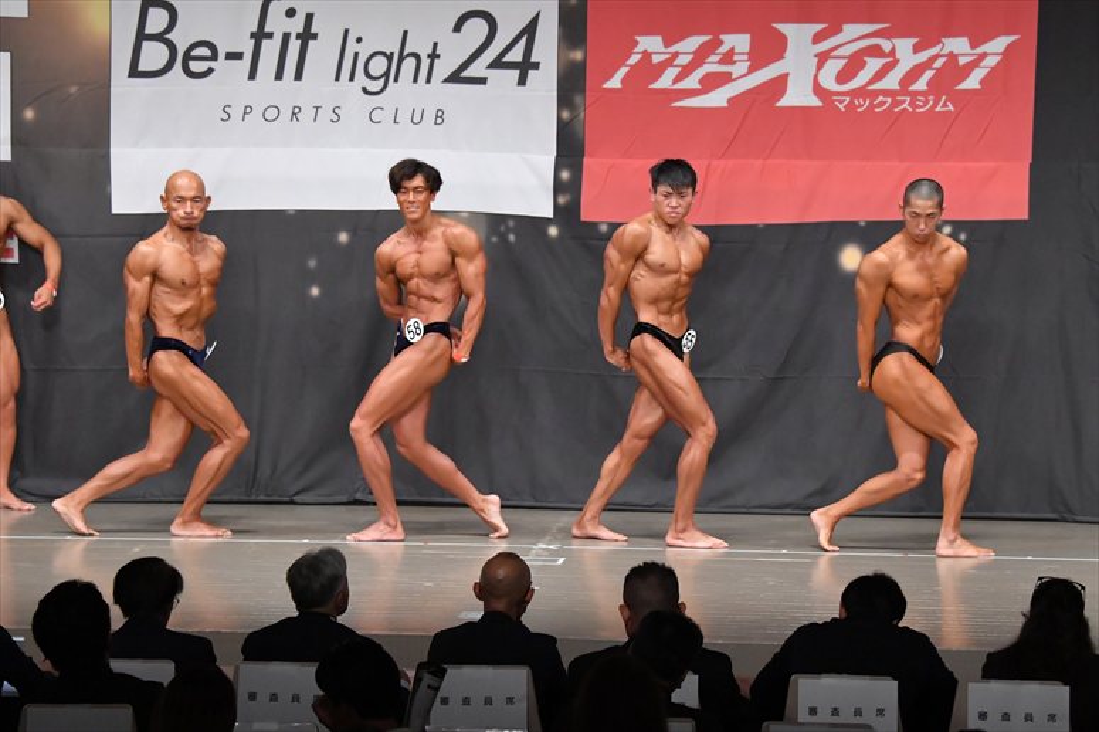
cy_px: 366
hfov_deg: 14.0
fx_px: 4485
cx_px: 550
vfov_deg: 9.3
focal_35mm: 147
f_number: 5.6
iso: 6400
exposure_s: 1/400
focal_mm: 98
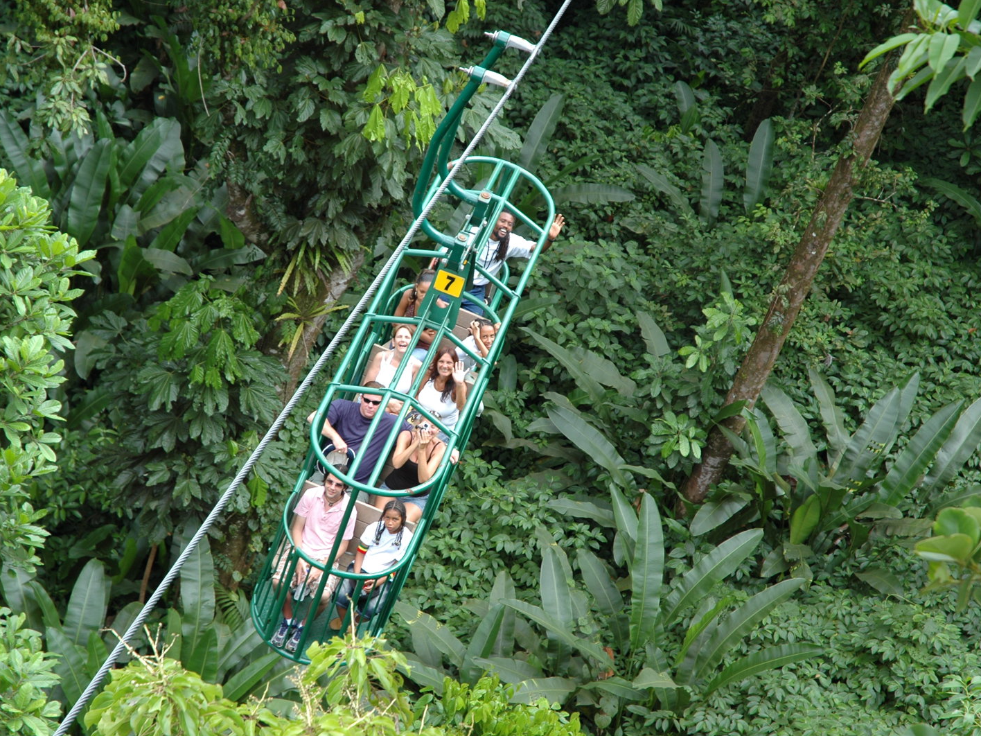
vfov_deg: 13.0
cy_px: 368
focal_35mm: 114
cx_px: 456
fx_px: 3231
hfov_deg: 17.3
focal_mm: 70
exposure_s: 1/125
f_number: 5.6
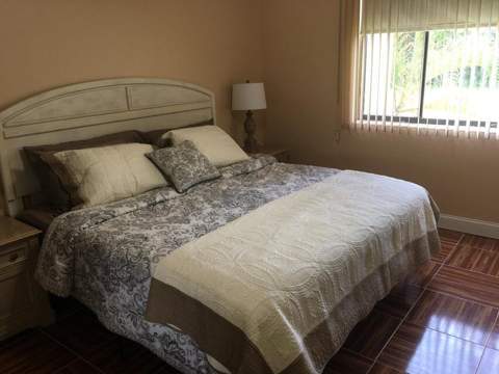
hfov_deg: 61.7
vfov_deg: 48.2
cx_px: 250
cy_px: 187
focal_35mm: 29
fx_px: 418
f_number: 2.2
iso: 32
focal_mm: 4.15
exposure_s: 1/40
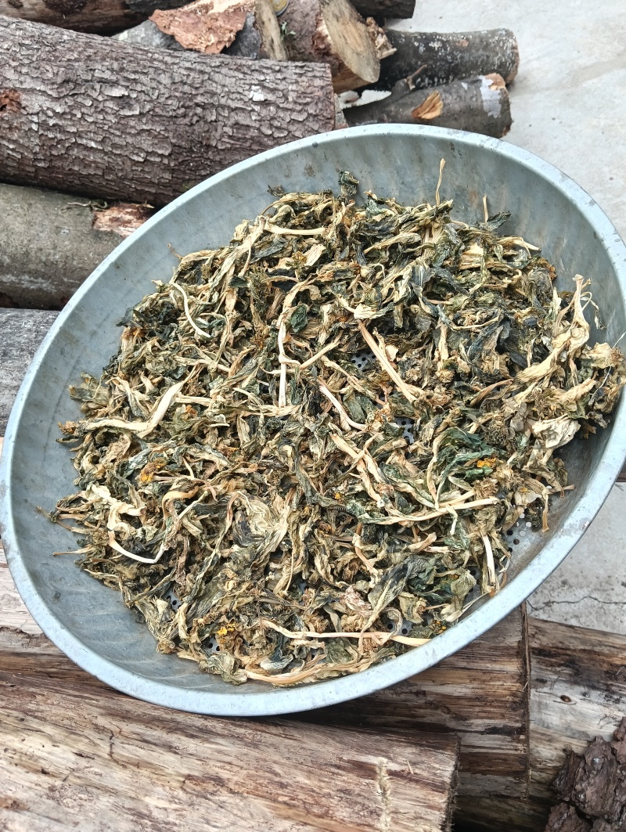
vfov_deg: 65.3
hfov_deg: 51.5
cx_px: 313
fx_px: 650
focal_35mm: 27
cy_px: 416
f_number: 1.8
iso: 50
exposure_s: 1/161
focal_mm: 3.98
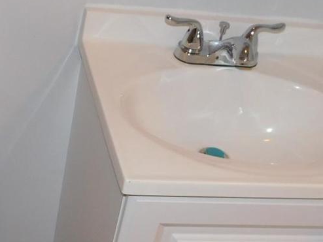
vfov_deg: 21.5
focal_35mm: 67
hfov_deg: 28.4
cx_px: 72
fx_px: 625
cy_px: 209
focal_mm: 4
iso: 200
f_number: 3
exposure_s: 1/30
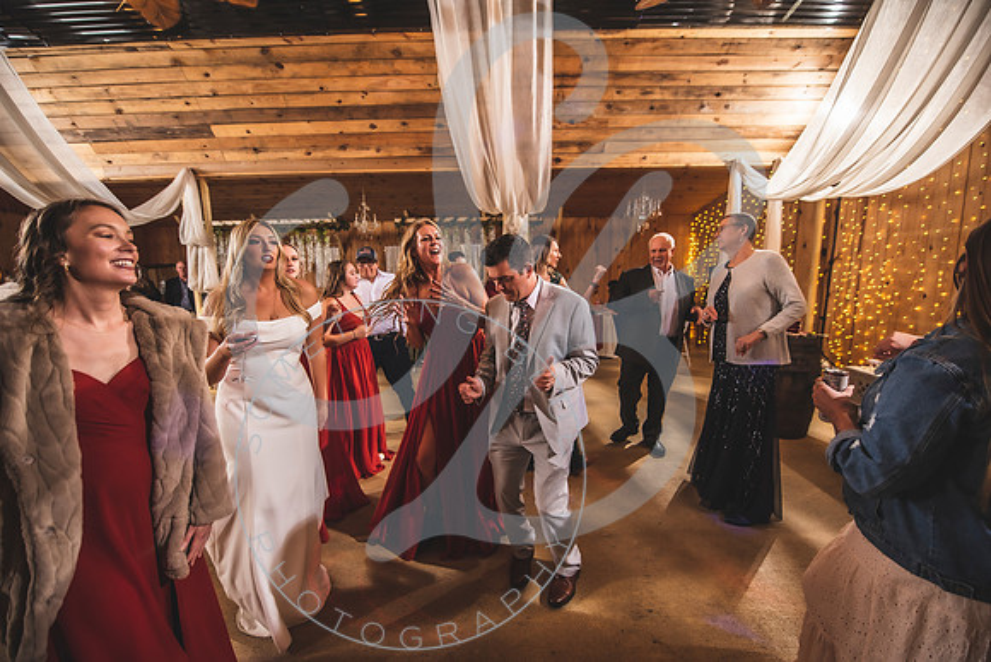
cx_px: 496
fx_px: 385
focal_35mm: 14
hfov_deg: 104.2
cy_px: 331
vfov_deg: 81.2
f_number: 2.8
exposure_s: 1/125
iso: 400
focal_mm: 14
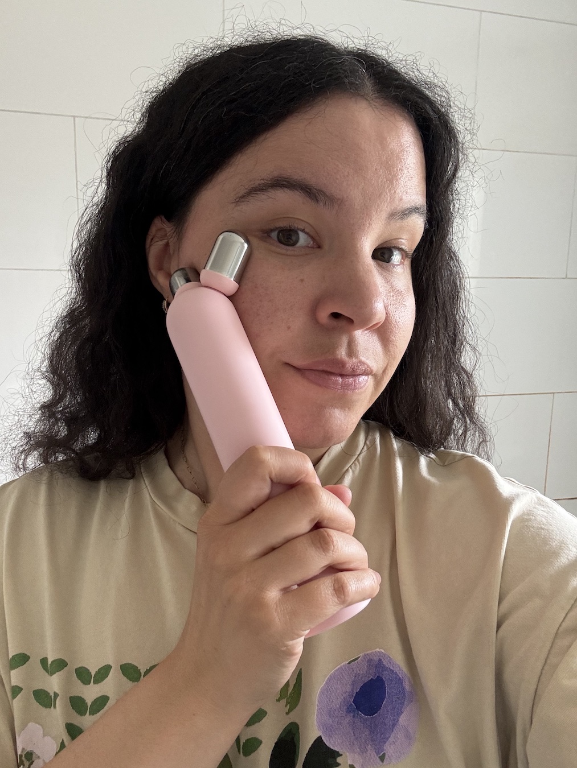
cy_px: 384
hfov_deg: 46.8
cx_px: 288
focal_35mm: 30
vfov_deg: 60.0
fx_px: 667
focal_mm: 2.69
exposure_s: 1/60
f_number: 1.9
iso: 250
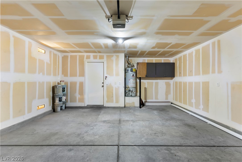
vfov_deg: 70.4
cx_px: 121
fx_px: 114
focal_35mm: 17
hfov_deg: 93.3
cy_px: 81
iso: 400
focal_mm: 17
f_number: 8
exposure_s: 1/6
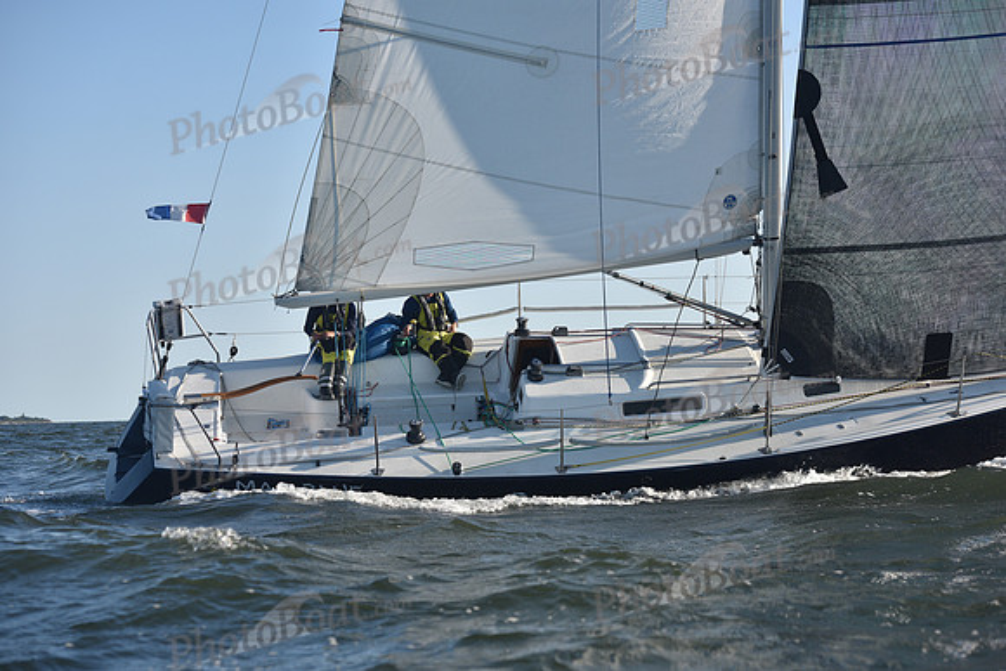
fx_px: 2376
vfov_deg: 16.1
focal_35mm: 85
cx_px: 503
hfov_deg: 23.9
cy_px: 336
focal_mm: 85
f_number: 5
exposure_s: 1/800
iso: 250
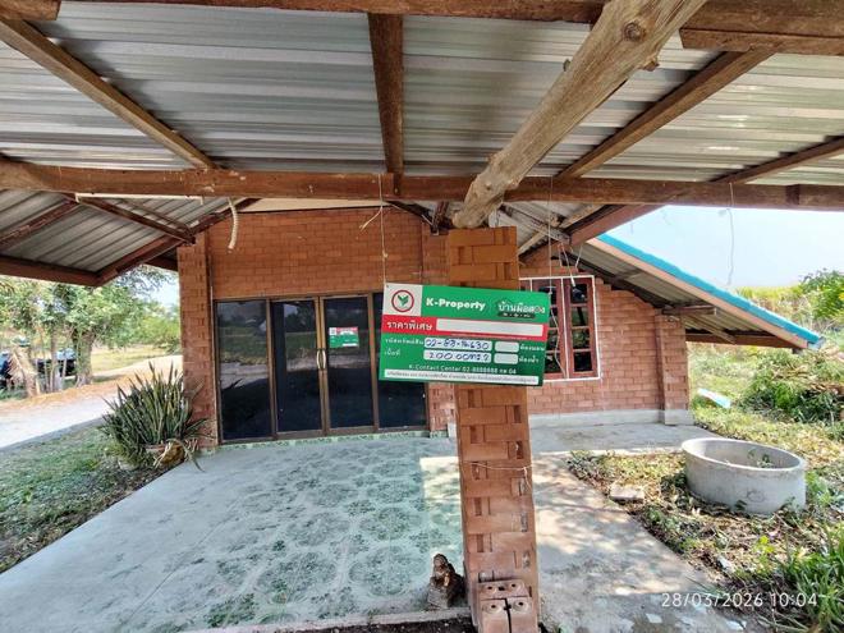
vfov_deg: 78.1
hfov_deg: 94.5
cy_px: 316
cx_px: 422
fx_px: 390
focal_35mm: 16
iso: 50
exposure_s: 1/224
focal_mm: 1.67
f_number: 2.2
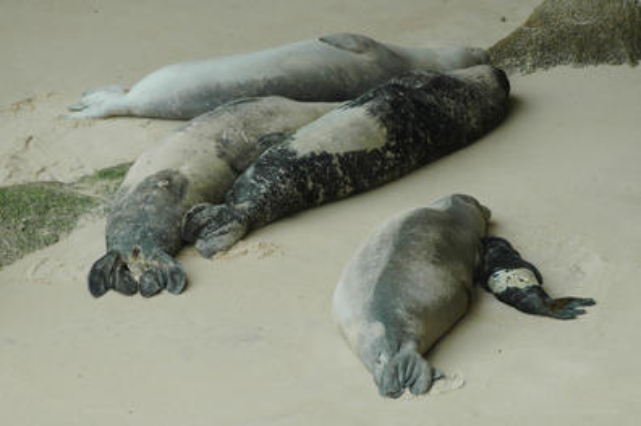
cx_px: 320
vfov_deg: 2.5
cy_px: 213
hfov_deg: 3.7
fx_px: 9870
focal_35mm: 555
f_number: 5.6
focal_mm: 370
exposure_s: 1/125
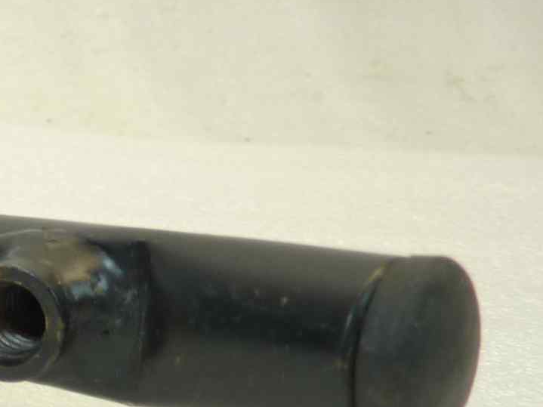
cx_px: -332
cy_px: 414
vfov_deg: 16.2
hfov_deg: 18.7
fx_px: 1396
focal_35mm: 89
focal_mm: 4.1
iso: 80
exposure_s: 1/25
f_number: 3.3
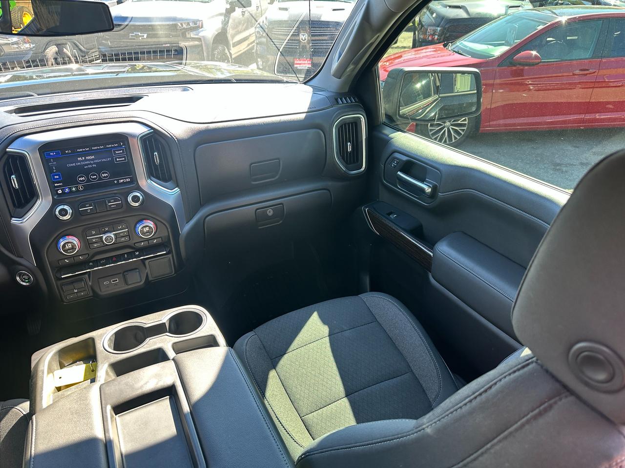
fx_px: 433
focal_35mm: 24
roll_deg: +0.1
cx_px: 312
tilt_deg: -30.3
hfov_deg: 71.6
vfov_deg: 56.8
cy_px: 234
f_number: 1.78
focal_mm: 6.86
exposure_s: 1/121
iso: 80
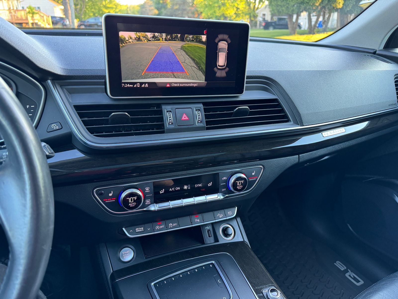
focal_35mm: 24
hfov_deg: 71.6
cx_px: 199
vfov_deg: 56.8
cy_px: 150
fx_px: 276
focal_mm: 6.76
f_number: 1.78
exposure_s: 1/57
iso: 320
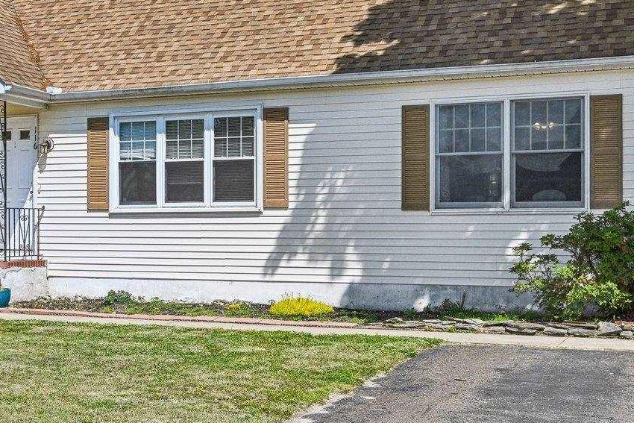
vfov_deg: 24.7
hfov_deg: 36.3
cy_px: 99
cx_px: 206
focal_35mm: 54
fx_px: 955
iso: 800
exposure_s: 1/5000
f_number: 8
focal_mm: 22.5
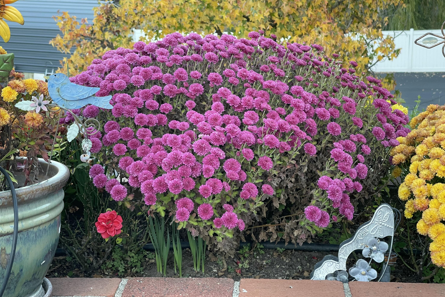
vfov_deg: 20.3
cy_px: 153
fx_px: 828
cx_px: 223
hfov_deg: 30.1
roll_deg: +0.6
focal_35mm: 67
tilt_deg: -13.8
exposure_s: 1/99
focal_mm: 7.5
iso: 100
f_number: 2.2
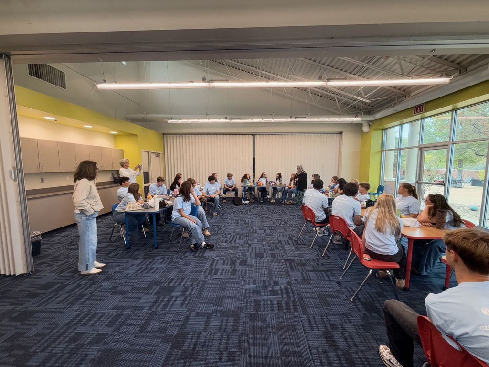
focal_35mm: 14
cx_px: 244
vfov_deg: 85.7
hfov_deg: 102.1
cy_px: 184
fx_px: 198
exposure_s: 1/120
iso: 160
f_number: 2.2
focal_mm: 2.22
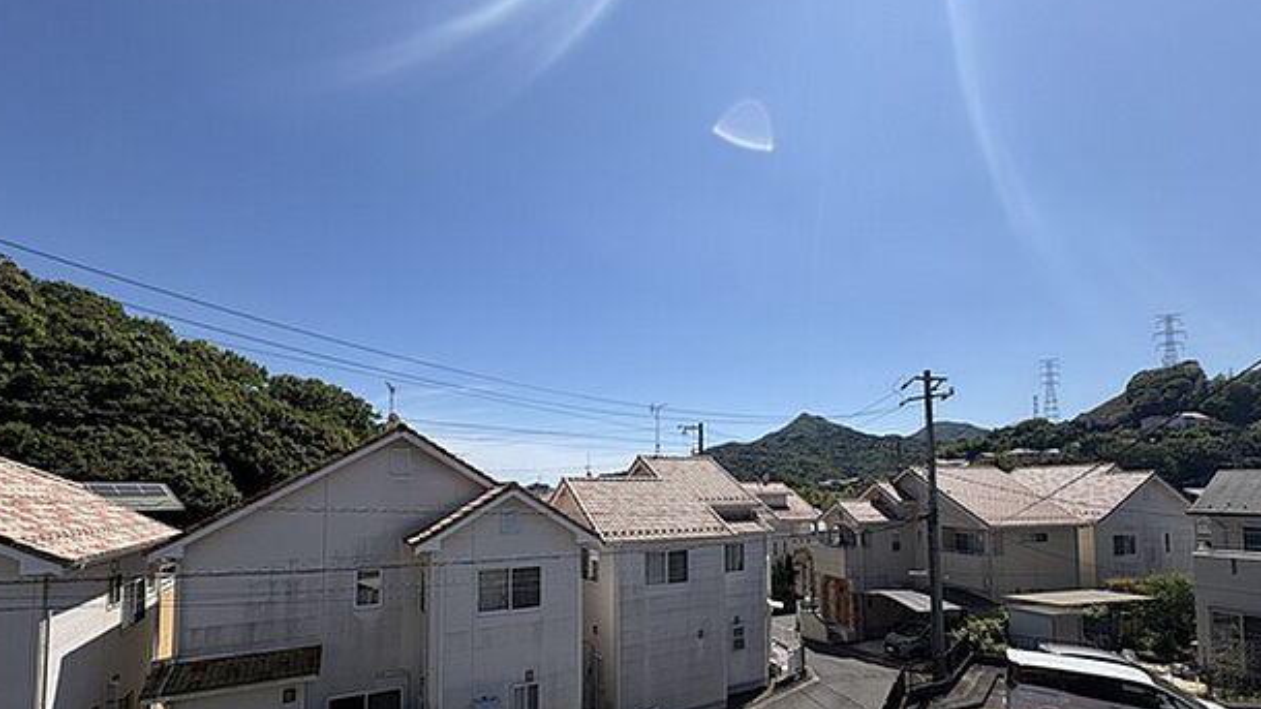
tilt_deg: +2.7
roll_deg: +0.9
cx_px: 635
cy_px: 467
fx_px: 535
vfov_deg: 65.5
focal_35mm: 16
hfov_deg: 99.4
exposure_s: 1/2874
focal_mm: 2.22
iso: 50
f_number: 2.2
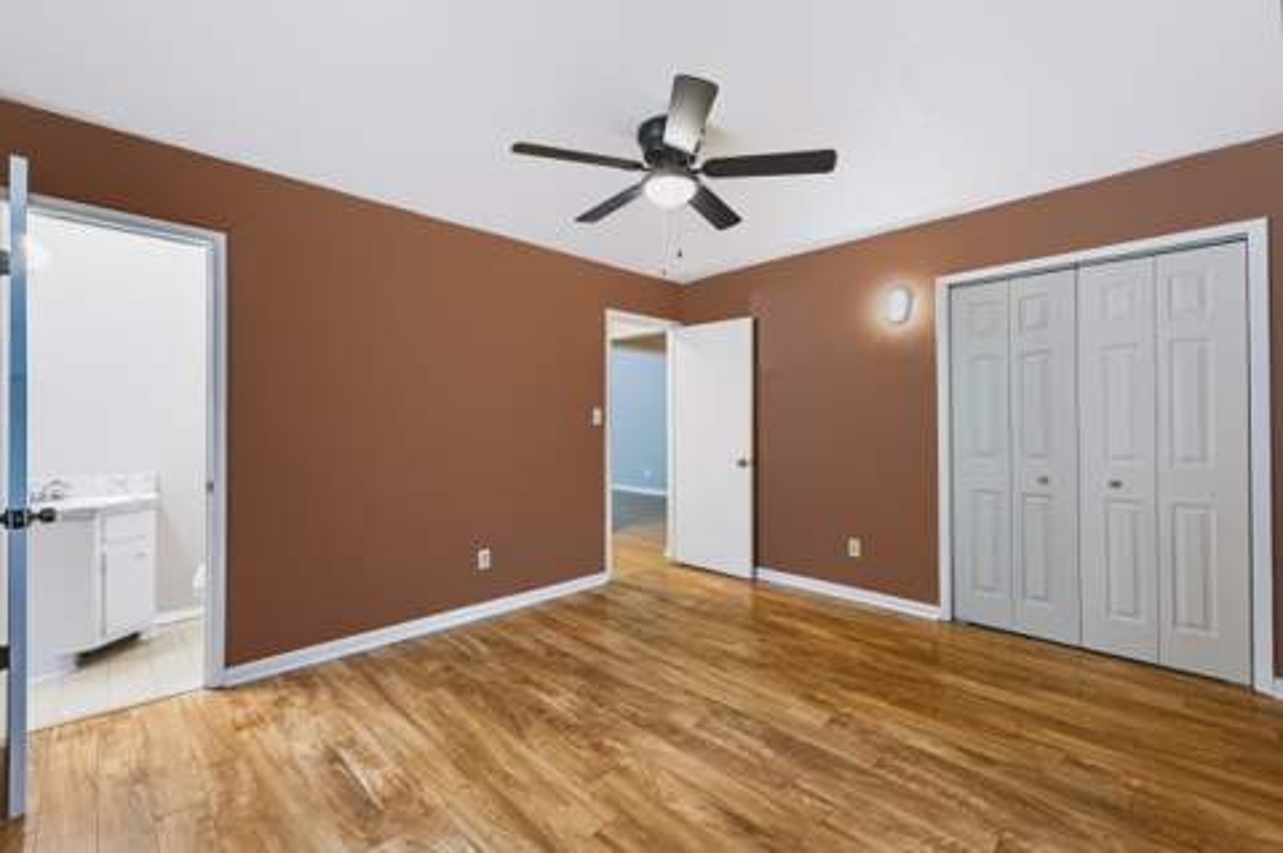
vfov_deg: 77.2
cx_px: 642
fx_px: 534
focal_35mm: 15
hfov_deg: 100.4
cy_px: 426
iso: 100
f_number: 8
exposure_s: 1/2.5
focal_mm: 10
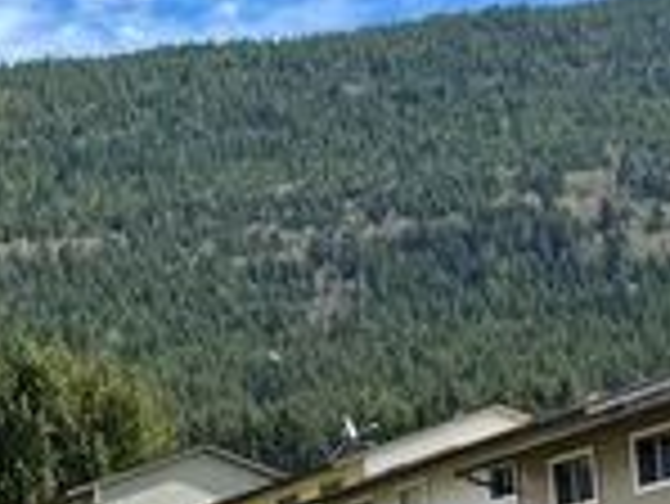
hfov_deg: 17.6
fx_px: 1995
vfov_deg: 14.3
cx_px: -256
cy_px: 428
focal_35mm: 103
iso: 80
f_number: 1.78
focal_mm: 6.76
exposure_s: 1/3413
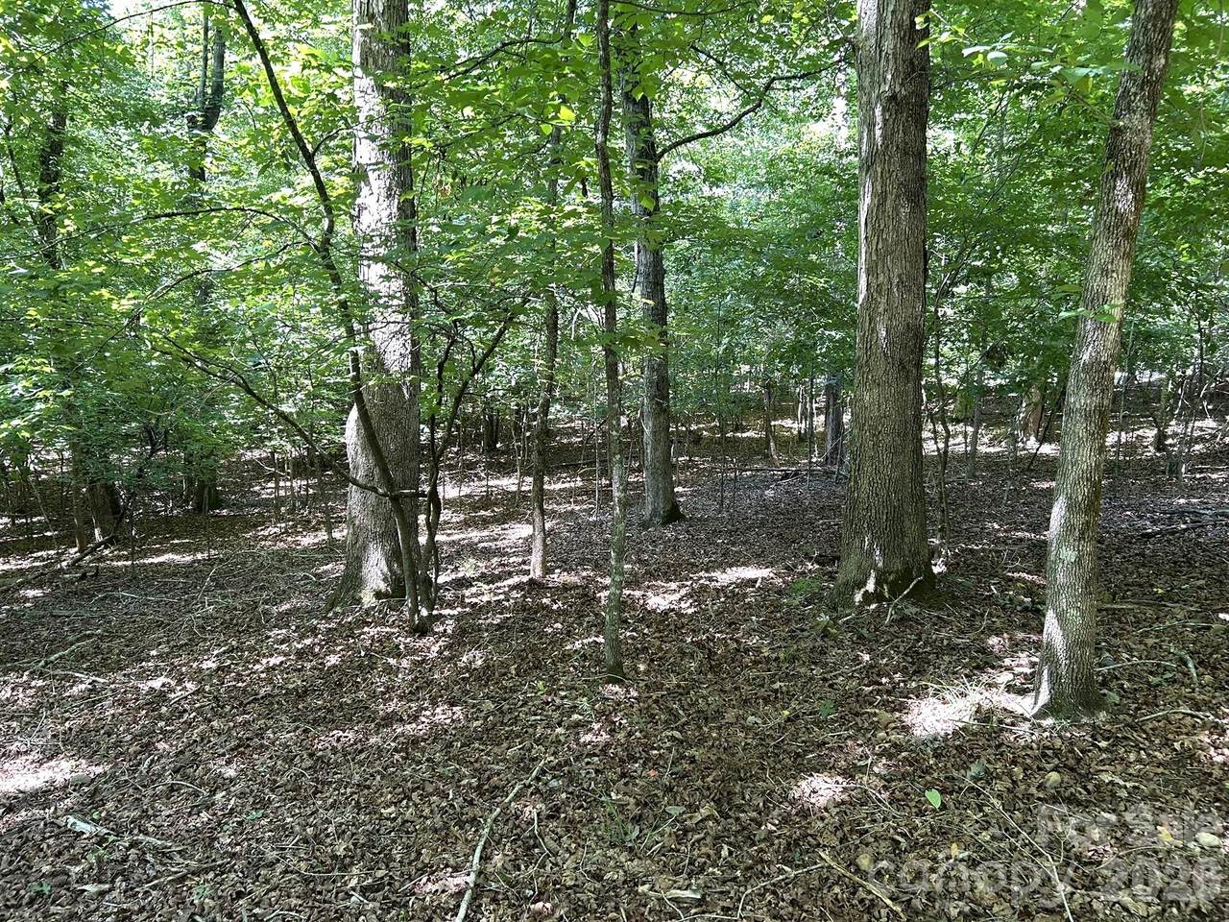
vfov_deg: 53.1
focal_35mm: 26
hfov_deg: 67.3
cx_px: 614
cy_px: 461
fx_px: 923
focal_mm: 5.7
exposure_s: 1/121
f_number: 1.5
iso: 125
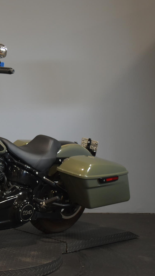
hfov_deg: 19.8
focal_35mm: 57
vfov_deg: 36.6
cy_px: 139
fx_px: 416
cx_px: -32
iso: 900
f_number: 4
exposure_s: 1/30
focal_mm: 24
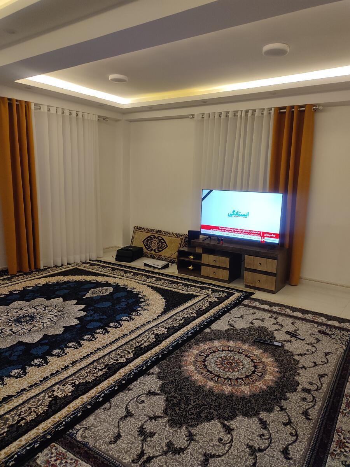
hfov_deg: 54.9
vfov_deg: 69.4
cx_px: 175
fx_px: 337
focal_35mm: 25
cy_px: 234
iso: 278
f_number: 1.9
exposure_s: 1/33
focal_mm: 6.04
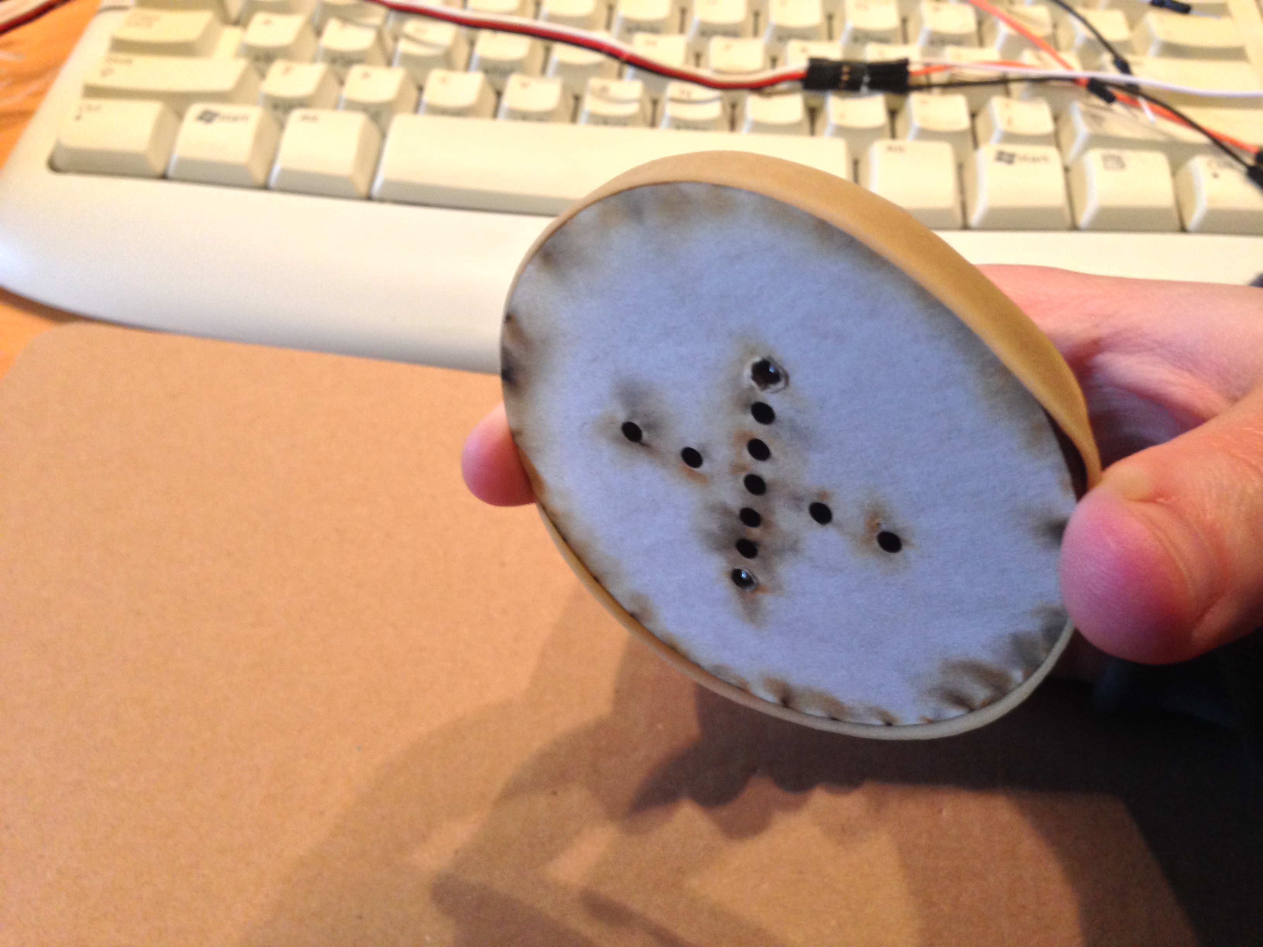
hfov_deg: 55.4
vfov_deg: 42.9
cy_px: 474
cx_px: 632
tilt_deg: -51.9
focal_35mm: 33
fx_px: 1204
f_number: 2.4
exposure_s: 1/20
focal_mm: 4.12
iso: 200
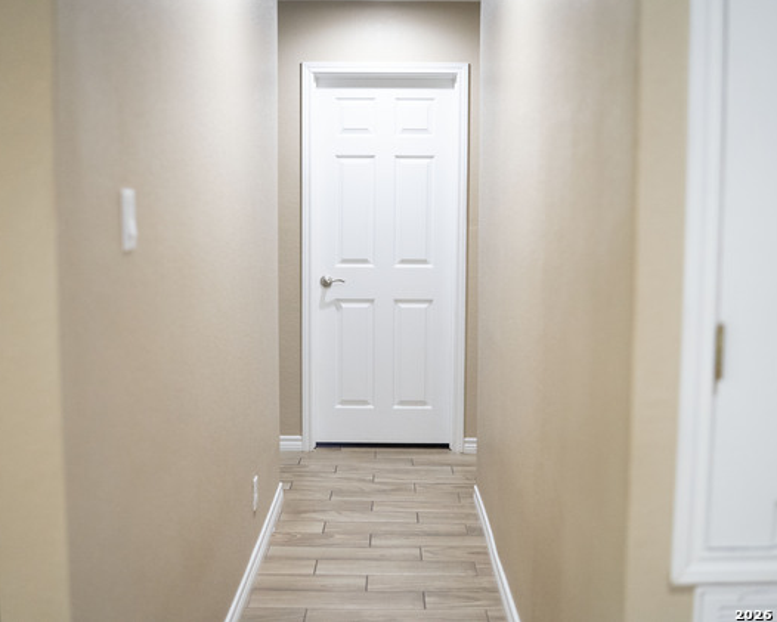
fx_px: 920
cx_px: 380
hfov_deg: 45.8
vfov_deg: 37.3
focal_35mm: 40
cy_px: 308
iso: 5000
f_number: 1.6
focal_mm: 35
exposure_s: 1/1250
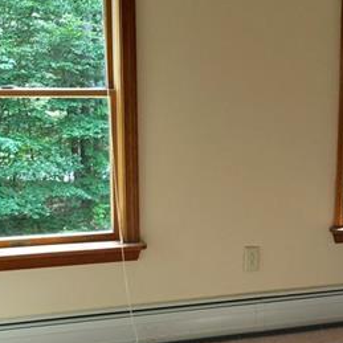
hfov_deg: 22.5
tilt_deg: -10.5
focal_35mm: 76
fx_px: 852
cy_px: 229
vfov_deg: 22.7
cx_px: 264
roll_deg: -1.2
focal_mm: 4.15
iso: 25
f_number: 2.2
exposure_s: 1/40
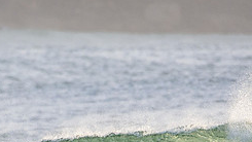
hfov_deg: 1.2
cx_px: 81
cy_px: 173
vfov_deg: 0.7
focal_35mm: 1861
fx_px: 12439
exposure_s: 1/2000
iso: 640
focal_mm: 500
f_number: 5.6
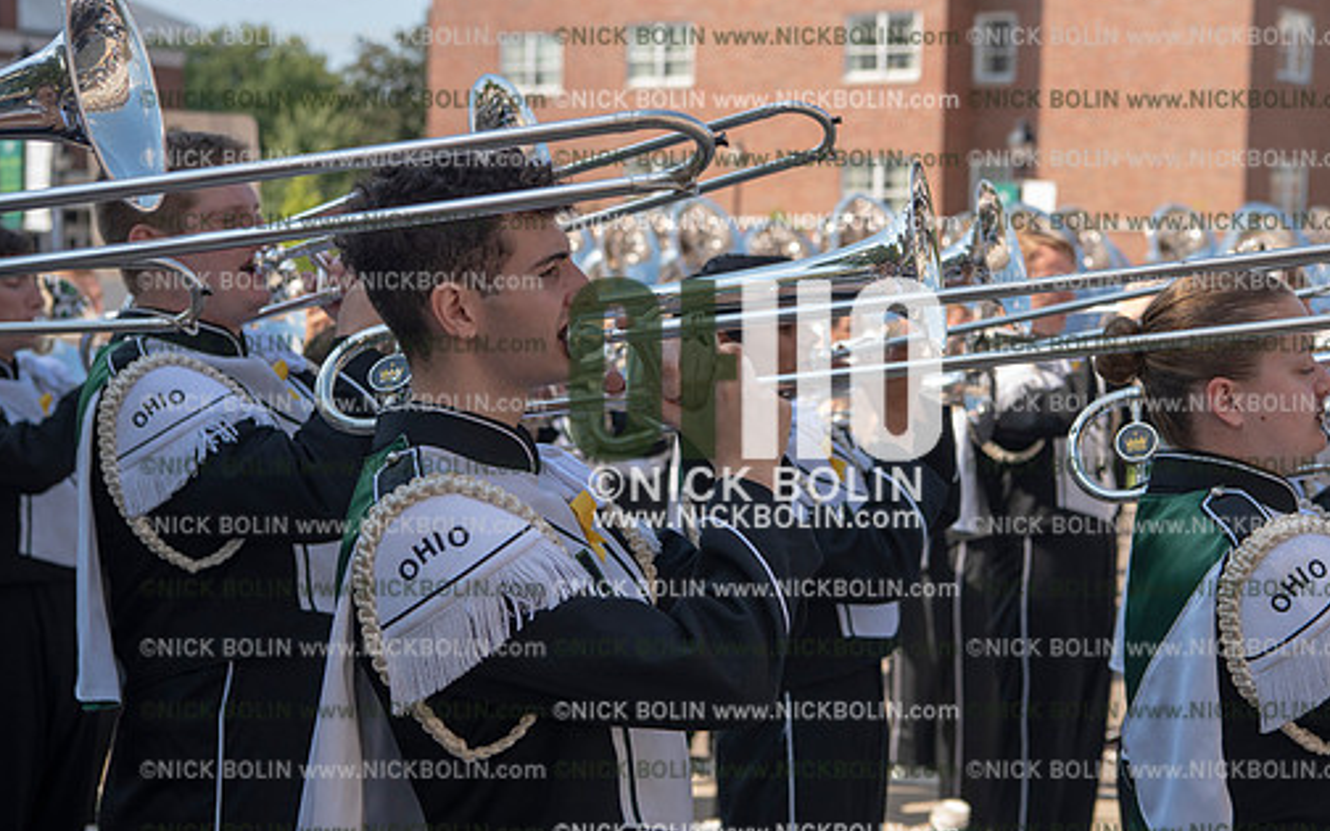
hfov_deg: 30.2
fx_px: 2465
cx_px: 755
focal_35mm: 68
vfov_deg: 19.1
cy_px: 405
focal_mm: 58
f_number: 5
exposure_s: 1/1250
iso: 400
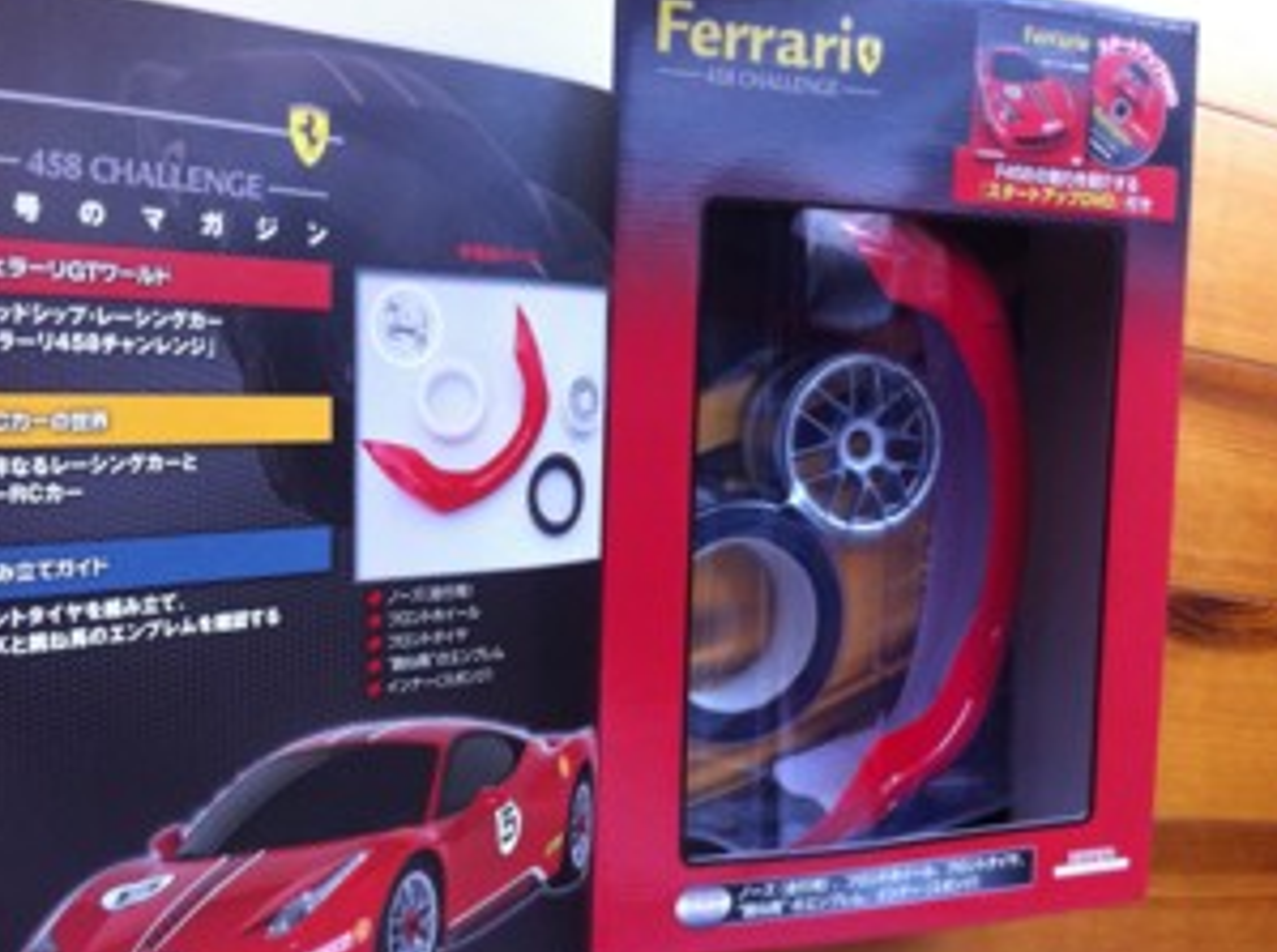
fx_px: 1509
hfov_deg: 45.8
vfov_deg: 35.0
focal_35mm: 41
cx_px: 581
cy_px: 510
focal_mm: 3.85
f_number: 2.8
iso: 250
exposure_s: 1/15
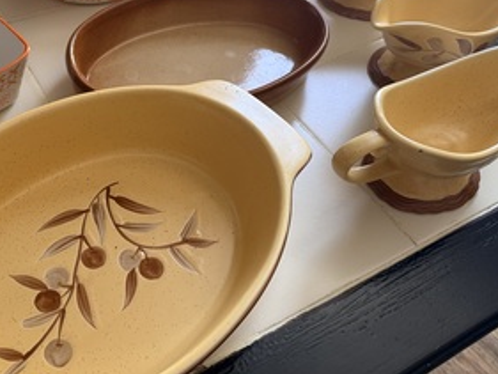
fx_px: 561
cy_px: 113
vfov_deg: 36.3
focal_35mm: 39
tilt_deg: -47.3
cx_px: 120
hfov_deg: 46.0
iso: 200
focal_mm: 6.76
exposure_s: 1/82
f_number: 1.78
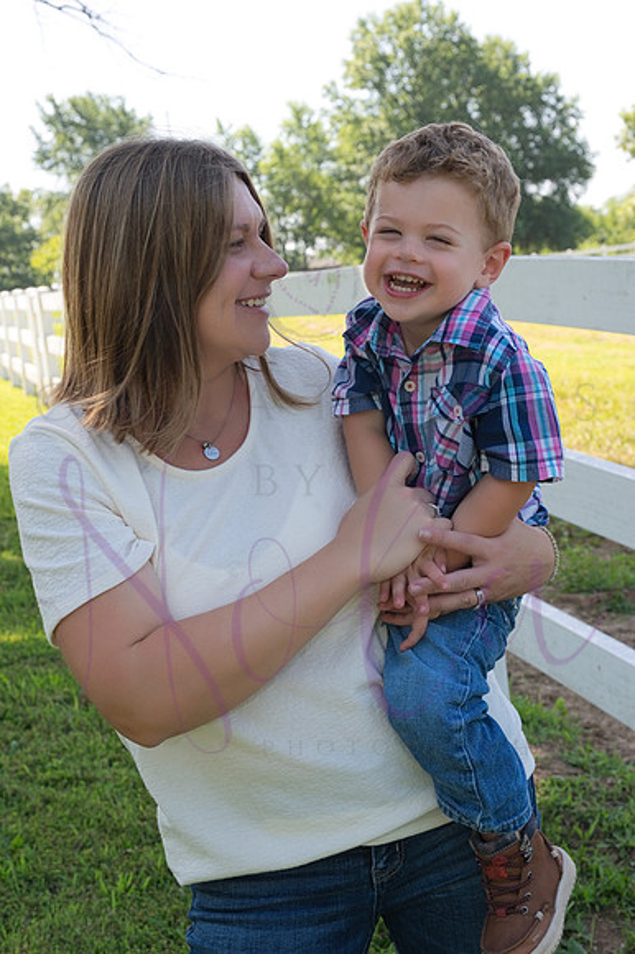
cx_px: 318
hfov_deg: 26.5
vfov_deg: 38.9
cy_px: 477
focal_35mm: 51
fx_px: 1351
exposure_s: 1/200
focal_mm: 51
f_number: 9
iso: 400
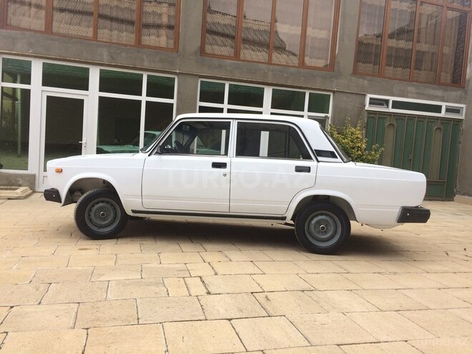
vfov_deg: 48.2
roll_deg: -3.9
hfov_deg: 61.7
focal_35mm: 29
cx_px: 236
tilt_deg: -3.2
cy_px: 177
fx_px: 395
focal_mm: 4.15
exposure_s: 1/336
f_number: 2.2
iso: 32
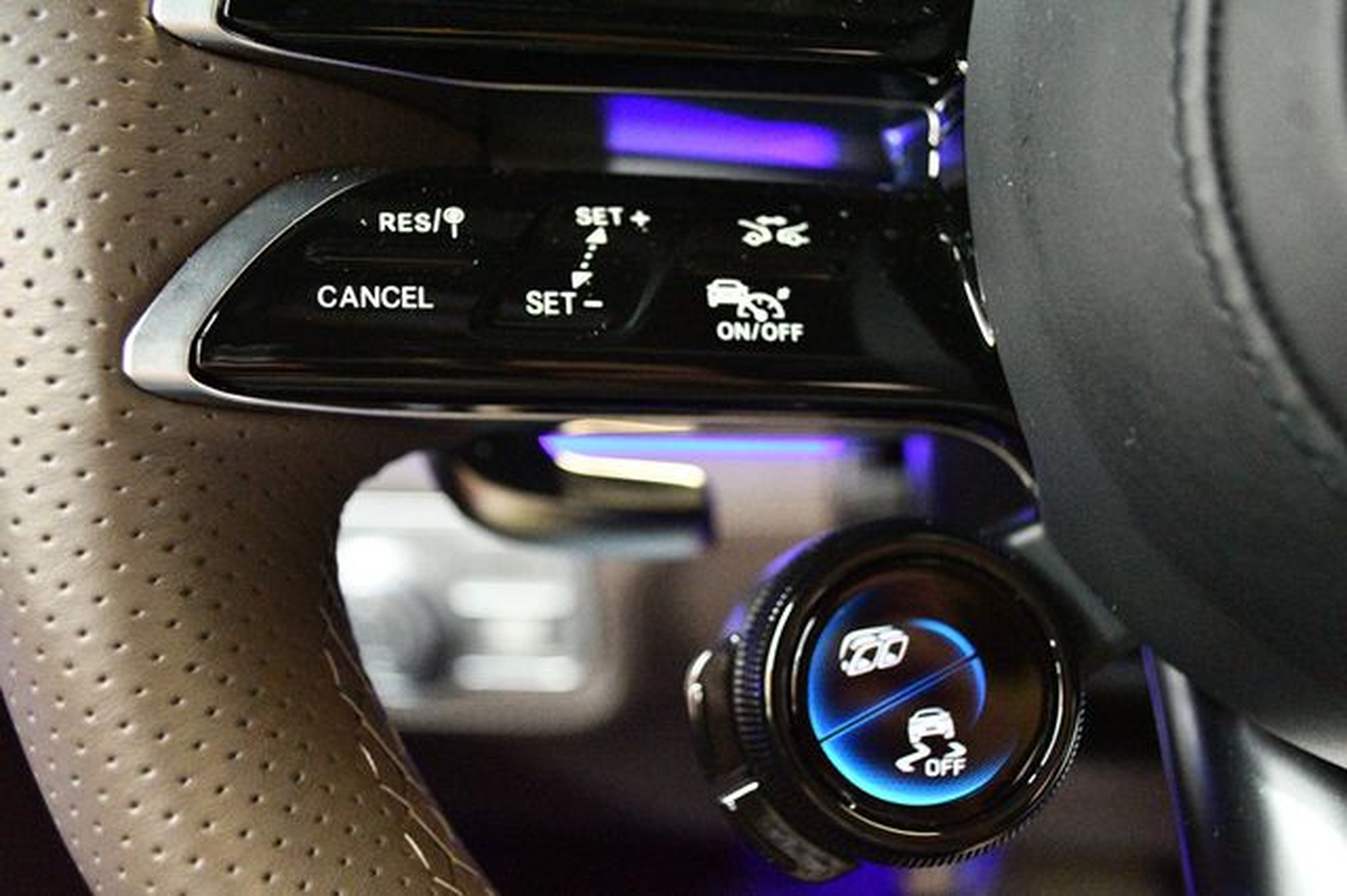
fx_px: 1458
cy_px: 448
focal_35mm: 39
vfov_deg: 34.2
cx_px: 674
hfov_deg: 49.6
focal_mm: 26
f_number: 4.2
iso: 11400
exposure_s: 1/60
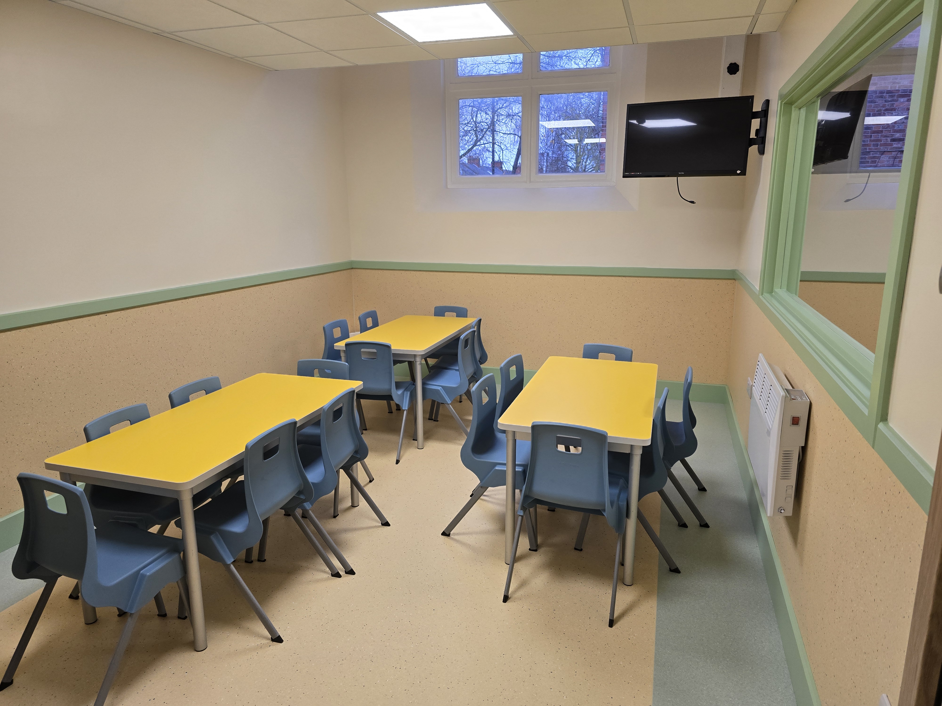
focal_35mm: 23
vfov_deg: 58.9
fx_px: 626
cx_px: 471
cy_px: 353
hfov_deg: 73.9
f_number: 1.7
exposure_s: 1/100
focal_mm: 6.3
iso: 100
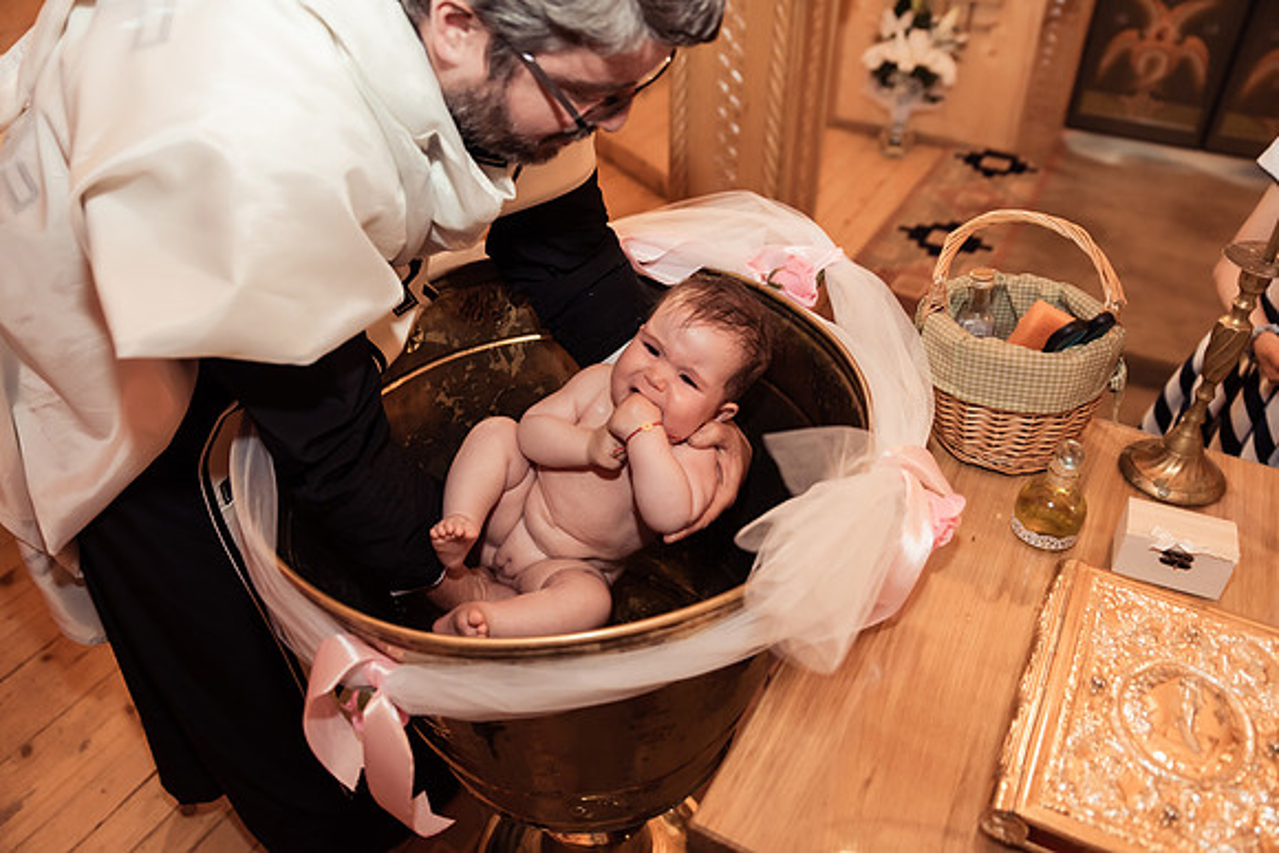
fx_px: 1030
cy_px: 426
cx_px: 640
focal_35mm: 29
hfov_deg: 63.6
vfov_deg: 45.0
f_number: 2.8
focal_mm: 29
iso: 1250
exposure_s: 1/125
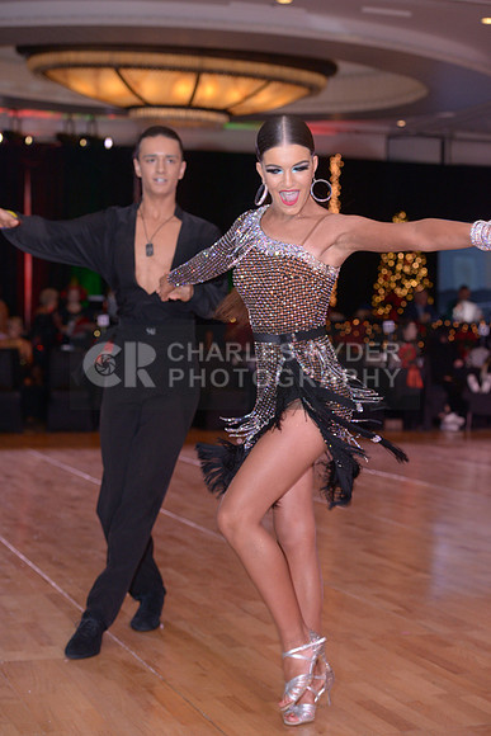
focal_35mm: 70
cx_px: 246
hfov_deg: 19.5
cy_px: 368
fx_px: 1431
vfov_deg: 28.8
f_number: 5
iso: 1250
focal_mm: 70
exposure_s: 1/200
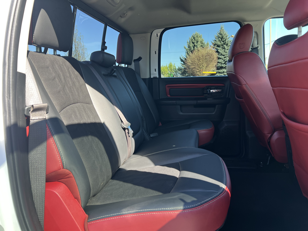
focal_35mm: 26
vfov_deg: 53.1
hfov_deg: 67.3
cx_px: 154
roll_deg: +3.0
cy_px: 116
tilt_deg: -9.3
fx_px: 231
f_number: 1.5
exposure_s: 1/196
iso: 40
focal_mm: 5.7
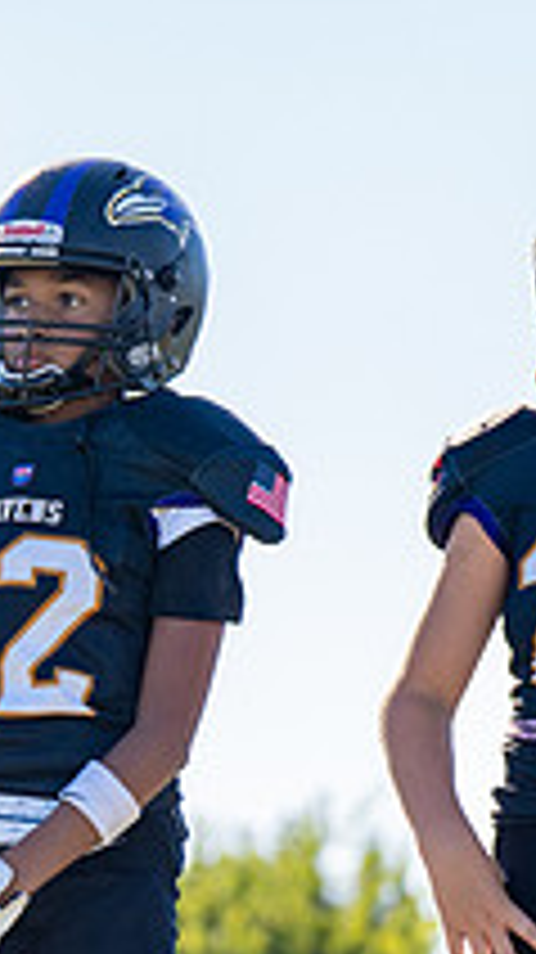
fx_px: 7921
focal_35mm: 313
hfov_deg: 3.8
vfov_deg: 6.9
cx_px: 1044
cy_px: 533
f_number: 2.8
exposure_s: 1/1600
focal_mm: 83
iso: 160
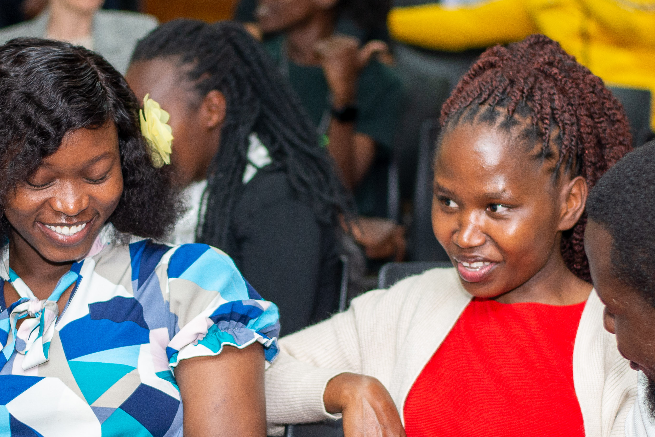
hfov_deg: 17.0
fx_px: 2183
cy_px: 373
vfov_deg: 11.4
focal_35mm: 120
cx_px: 215
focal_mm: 50
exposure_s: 1/80
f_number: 2.2
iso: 640
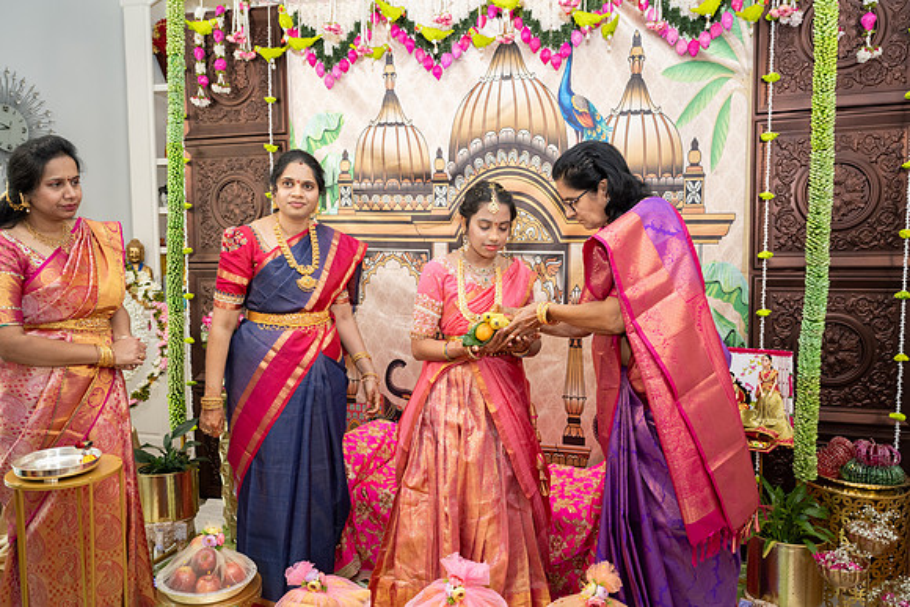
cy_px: 303
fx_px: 709
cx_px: 460
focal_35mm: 28
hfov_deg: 65.4
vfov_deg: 46.4
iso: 640
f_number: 3.2
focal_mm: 27.5
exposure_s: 1/160
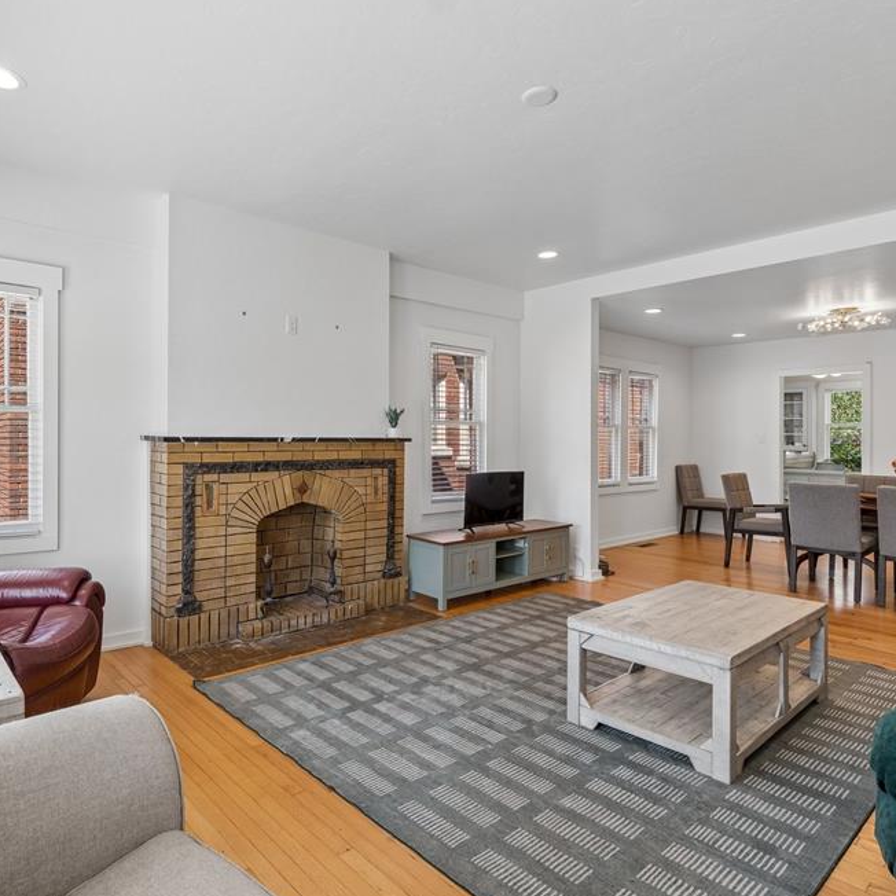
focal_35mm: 20
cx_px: 368
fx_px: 586
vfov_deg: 74.8
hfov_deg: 74.2
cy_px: 451
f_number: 6.3
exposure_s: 1/200
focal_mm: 10
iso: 200
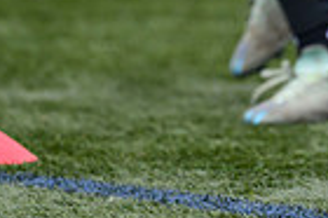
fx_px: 15125
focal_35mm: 1662
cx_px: 668
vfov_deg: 0.8
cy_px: -200
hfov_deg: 1.2
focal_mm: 400
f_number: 3.5
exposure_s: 1/1600
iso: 500
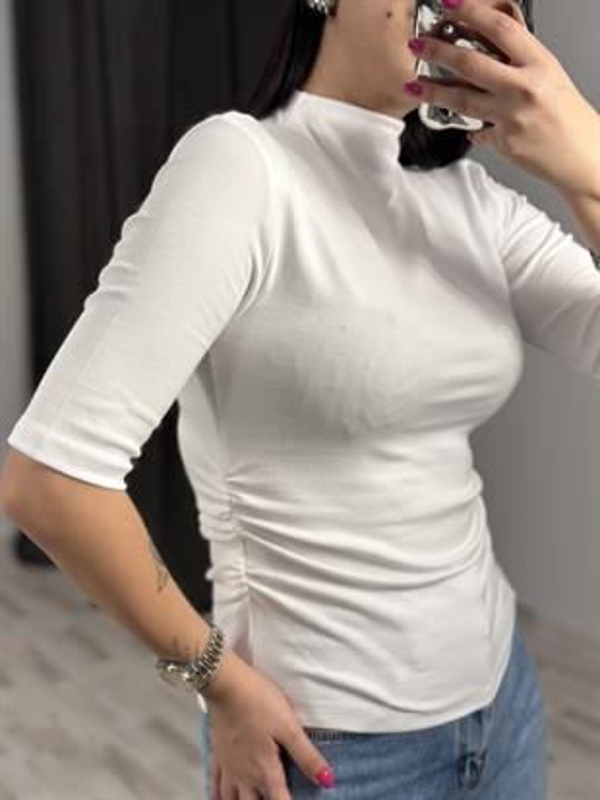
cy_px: 400
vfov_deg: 39.6
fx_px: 1109
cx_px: 300
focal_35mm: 48
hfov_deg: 30.3
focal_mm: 6.86
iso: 64
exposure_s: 1/128
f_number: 1.78
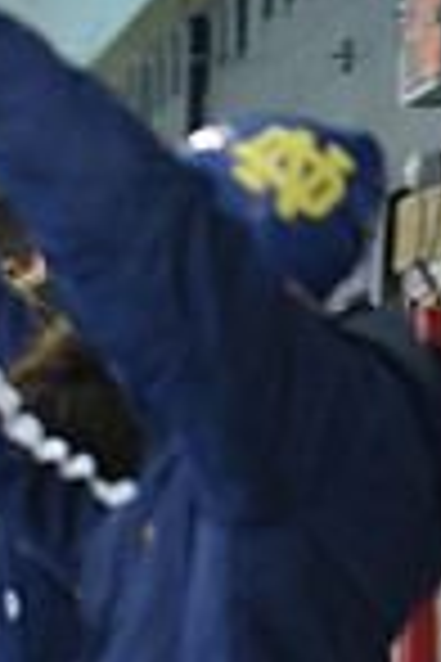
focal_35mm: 435
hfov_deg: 3.1
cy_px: 1184
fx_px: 7992
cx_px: -272
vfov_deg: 4.7
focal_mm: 110
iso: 3200
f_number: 2.8
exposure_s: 1/320
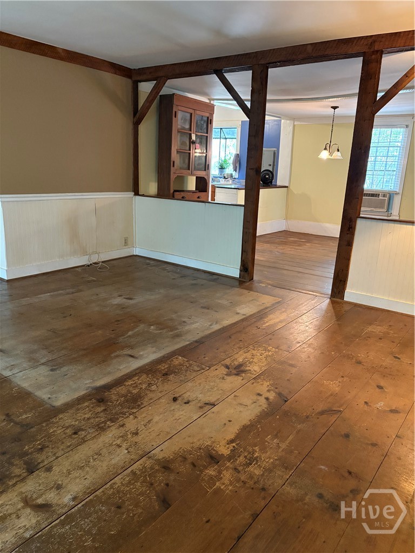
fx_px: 416
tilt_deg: -14.5
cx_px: 208
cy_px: 276
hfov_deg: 53.1
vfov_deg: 67.3
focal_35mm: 26
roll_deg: -3.6
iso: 500
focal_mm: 5.96
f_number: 1.6
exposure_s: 1/41
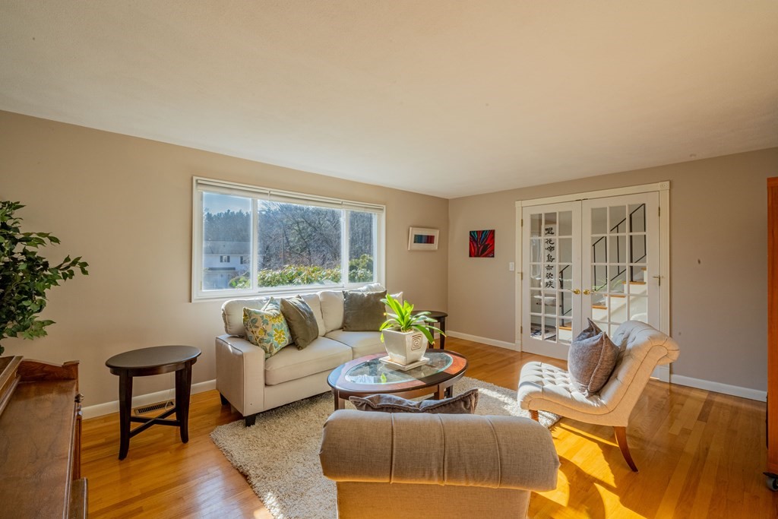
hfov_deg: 100.4
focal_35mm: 15
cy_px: 260
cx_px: 389
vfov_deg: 77.3
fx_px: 324
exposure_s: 1/125
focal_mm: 15
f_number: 20
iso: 1000
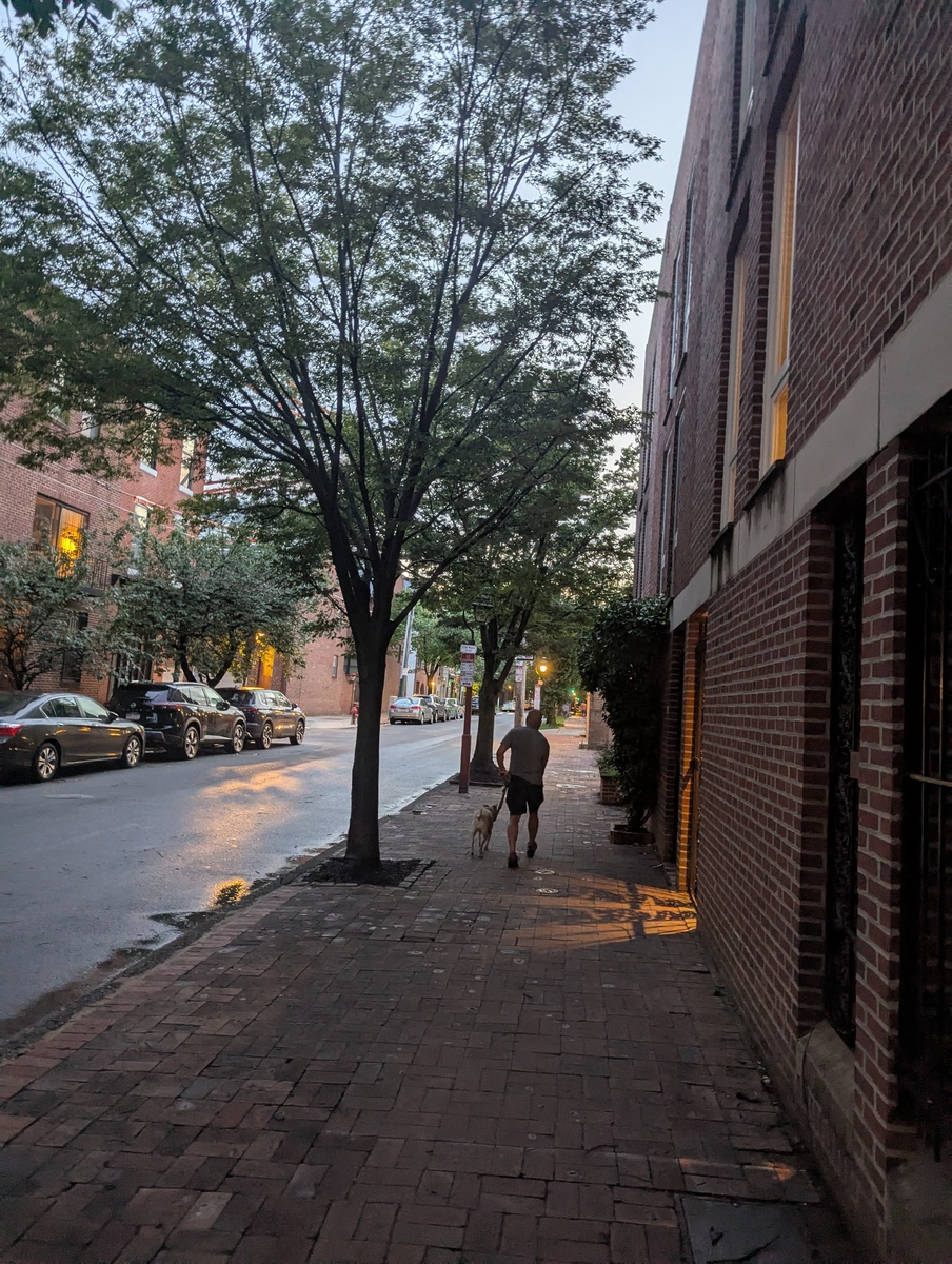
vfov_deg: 71.5
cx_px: 476
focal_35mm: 24
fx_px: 878
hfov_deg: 57.0
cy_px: 632
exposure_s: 1/60
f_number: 1.85
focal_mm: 6.81
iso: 306
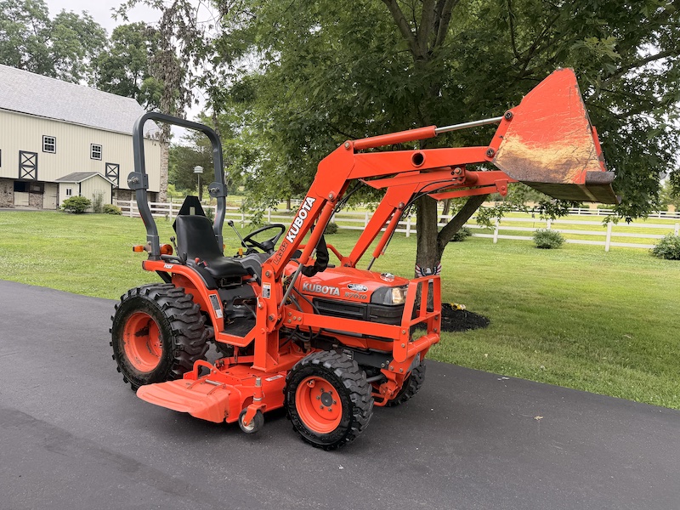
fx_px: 471
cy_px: 255
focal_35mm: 24
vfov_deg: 56.8
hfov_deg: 71.6
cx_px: 340
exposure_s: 1/654
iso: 100
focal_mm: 6.76
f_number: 1.78
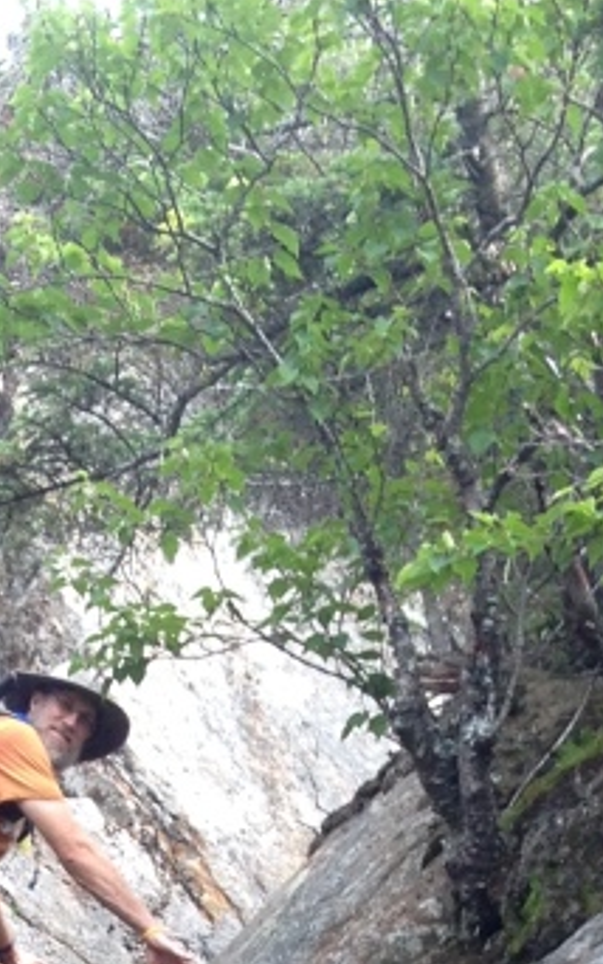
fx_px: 3888
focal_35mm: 148
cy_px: 1808
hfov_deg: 8.9
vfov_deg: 12.7
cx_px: 132
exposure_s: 1/120
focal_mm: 4.28
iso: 80
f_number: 2.4
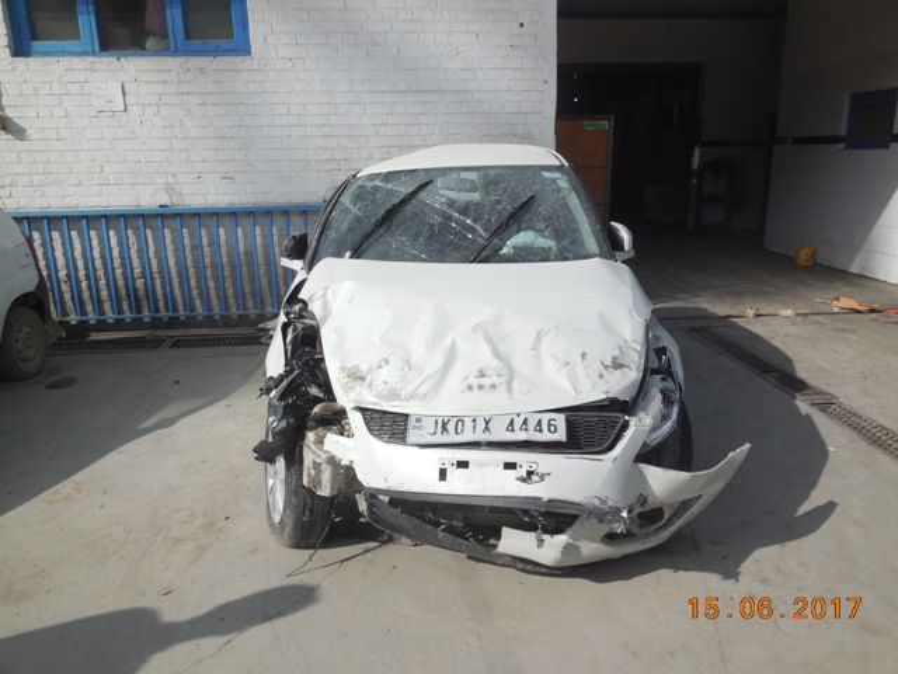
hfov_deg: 69.4
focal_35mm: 25
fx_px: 649
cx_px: 449
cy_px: 337
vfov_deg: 54.9
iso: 125
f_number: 6.2
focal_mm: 4.5
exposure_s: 1/500
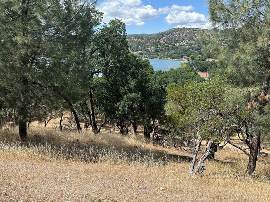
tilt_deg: -11.2
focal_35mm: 28
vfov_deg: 49.7
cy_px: 96
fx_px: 218
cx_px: 156
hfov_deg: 63.1
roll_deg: -1.1
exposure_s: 1/2660
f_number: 1.78
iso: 80
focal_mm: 6.86
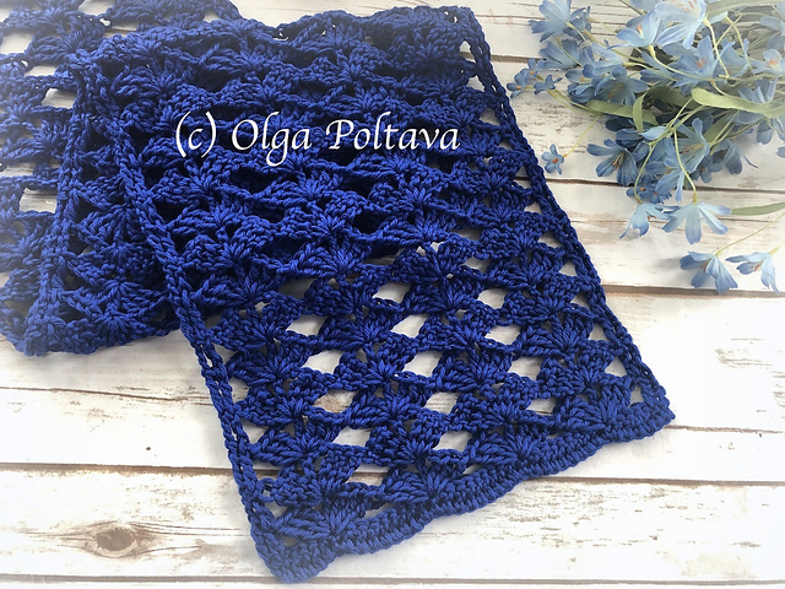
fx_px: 635
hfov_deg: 63.4
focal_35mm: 28
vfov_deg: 49.7
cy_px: 294
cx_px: 392
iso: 64
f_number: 1.8
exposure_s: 1/15
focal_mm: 3.99
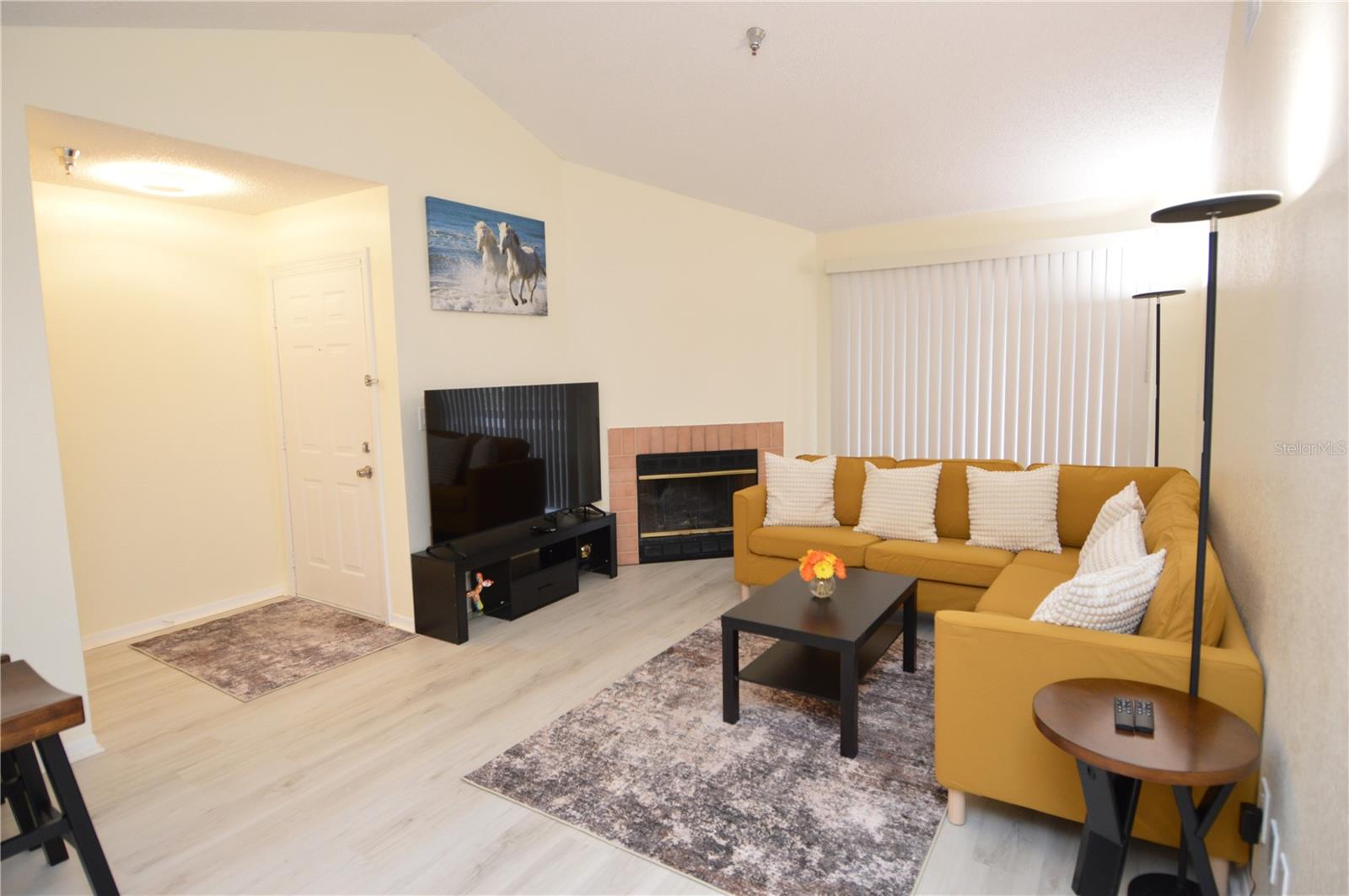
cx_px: 674
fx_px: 674
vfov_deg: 67.3
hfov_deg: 90.1
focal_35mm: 18
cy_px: 448
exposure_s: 1/60
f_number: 4
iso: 450
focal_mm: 12
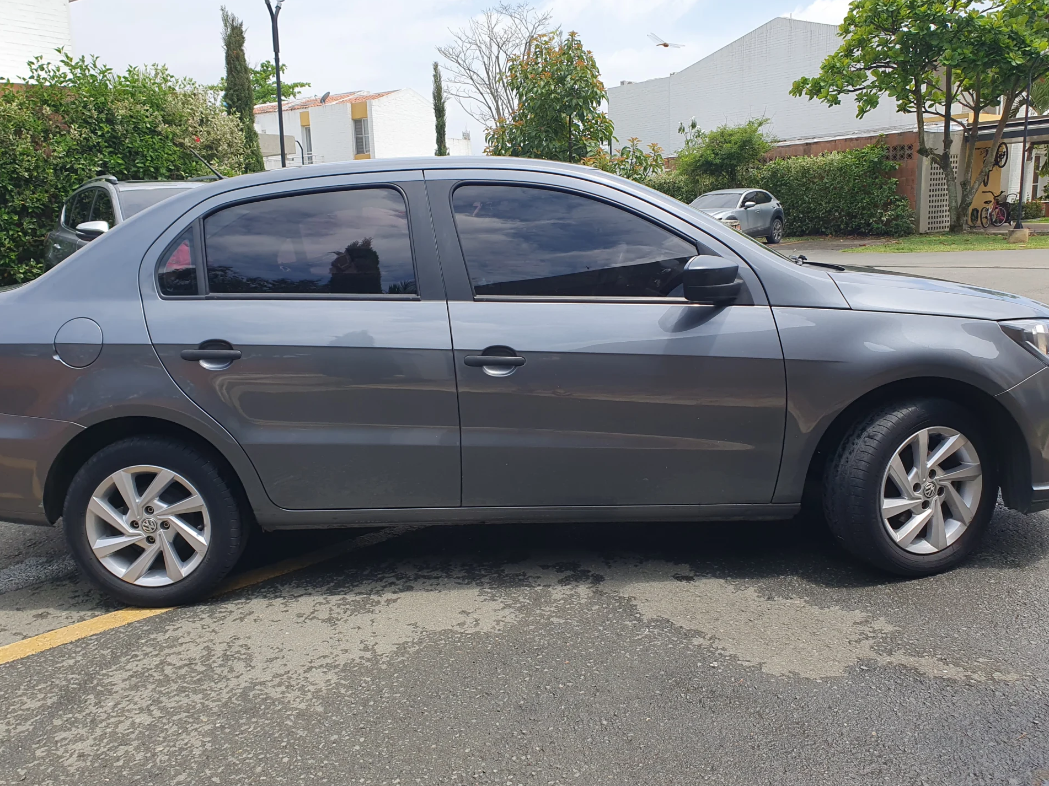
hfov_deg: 63.4
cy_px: 387
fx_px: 848
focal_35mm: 28
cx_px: 497
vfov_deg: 49.7
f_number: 2.4
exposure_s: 1/1292
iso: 50
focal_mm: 4.32
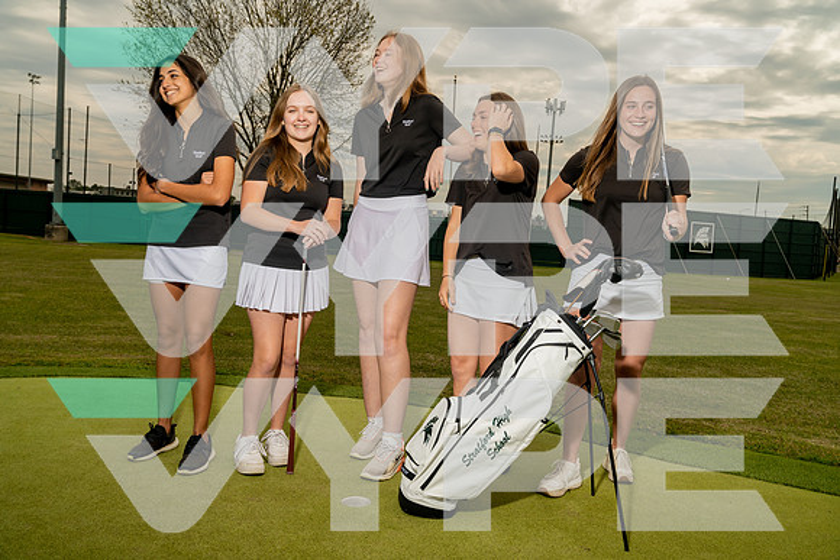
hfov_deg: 60.3
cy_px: 280
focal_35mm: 31
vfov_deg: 42.3
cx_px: 420
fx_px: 723
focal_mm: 31
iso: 250
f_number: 8
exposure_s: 1/250
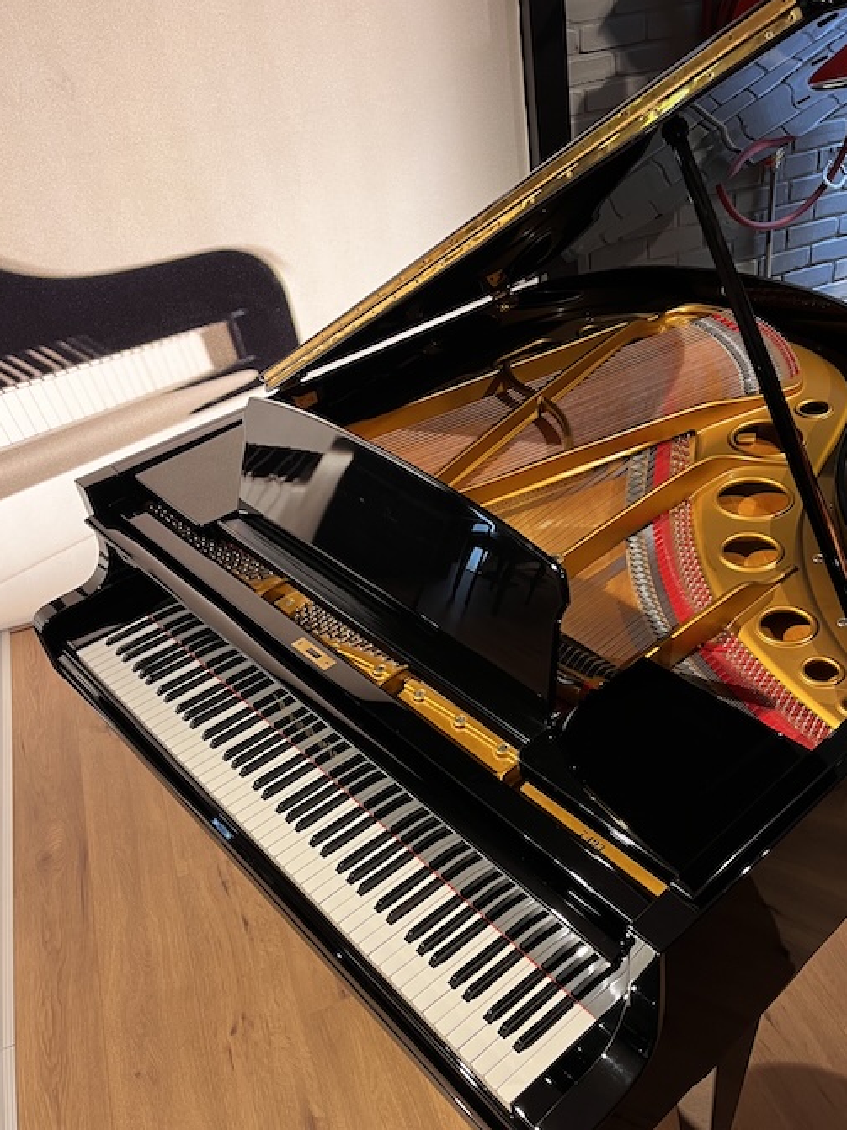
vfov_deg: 58.3
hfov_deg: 45.3
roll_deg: +7.6
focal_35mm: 31
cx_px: 490
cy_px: 618
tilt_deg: -39.4
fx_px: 1012
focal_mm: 5.1
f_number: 1.6
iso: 125
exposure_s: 1/50
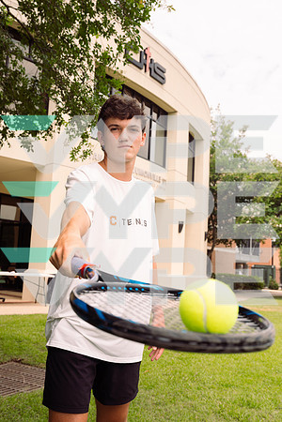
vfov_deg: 48.5
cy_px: 211
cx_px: 141
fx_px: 470
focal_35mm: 40
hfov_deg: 33.4
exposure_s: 1/200
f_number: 7.1
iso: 100
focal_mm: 40
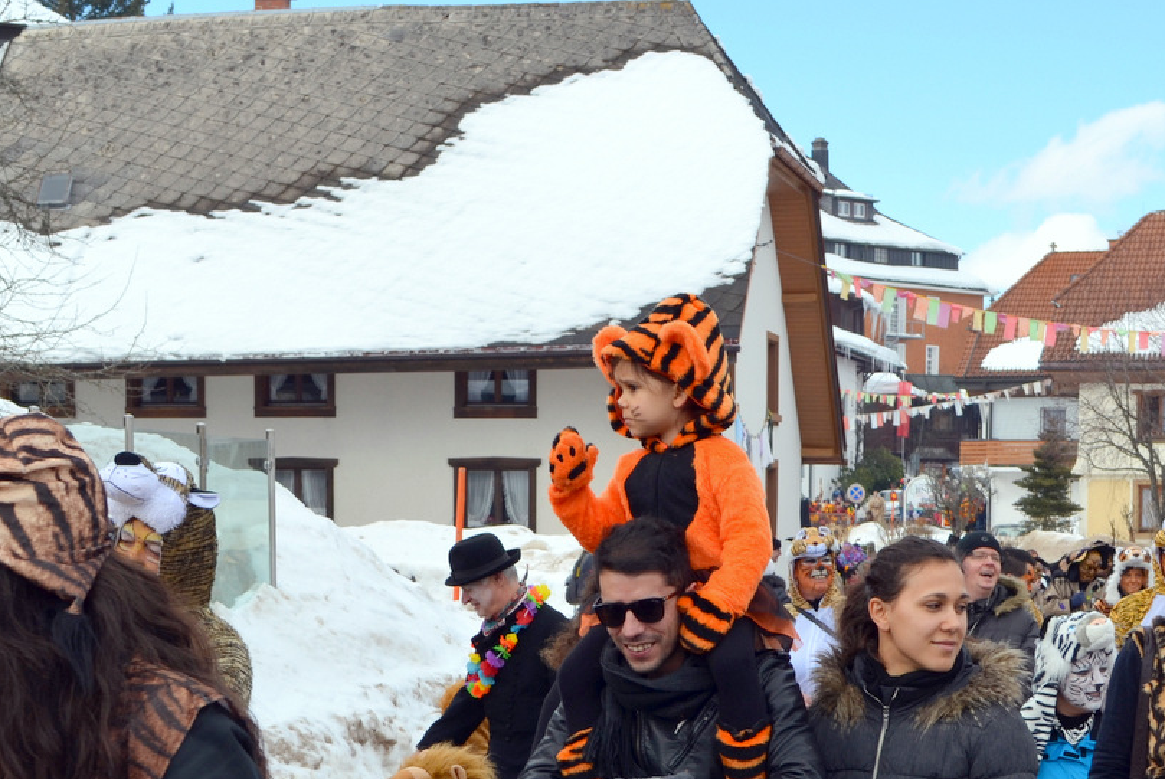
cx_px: 608
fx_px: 2785
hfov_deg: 23.6
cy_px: 749
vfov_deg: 15.7
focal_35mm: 86
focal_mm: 29
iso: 100
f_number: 8
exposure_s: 1/200
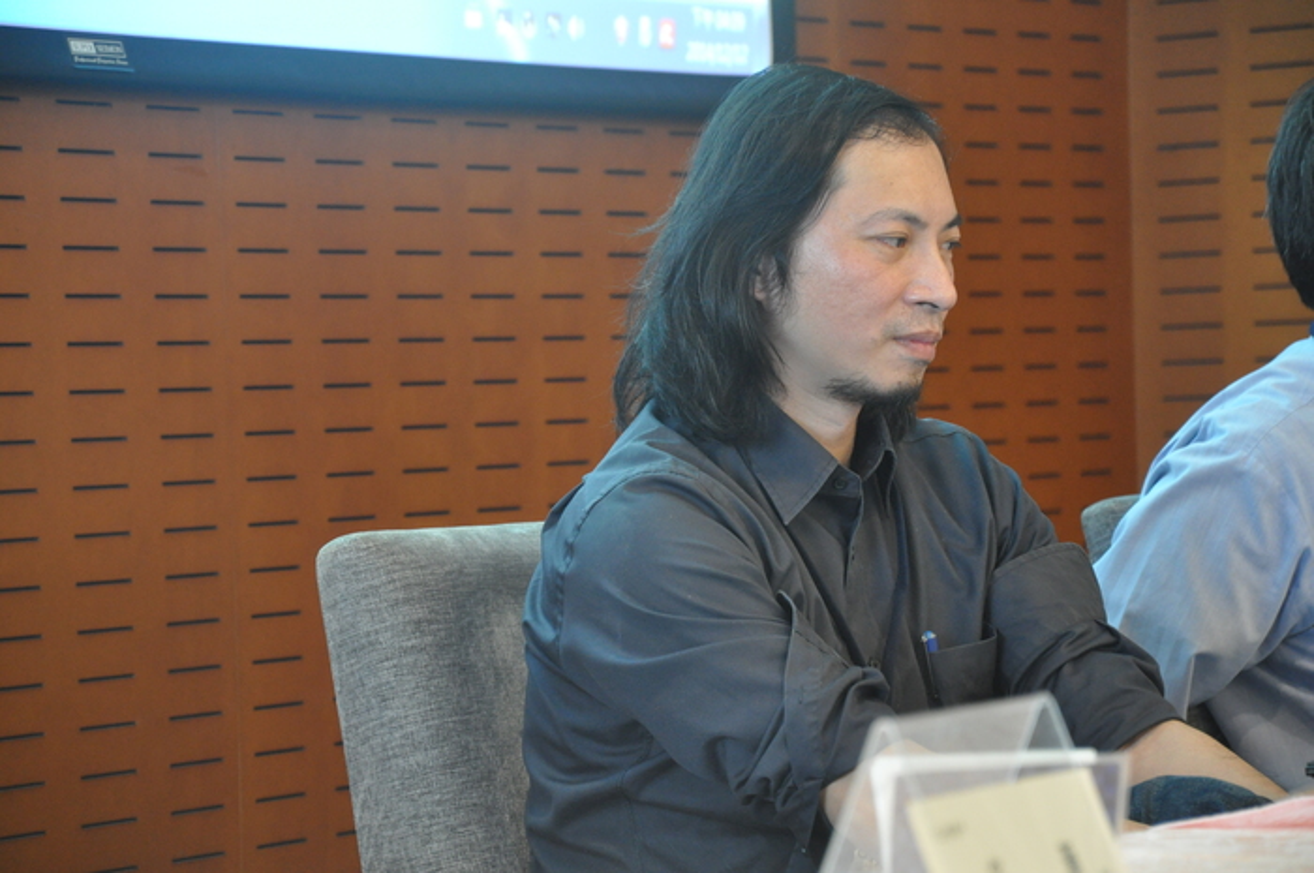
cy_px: 436
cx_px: 657
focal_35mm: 158
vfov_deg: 8.7
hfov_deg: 13.1
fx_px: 5742
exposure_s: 1/15
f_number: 5.6
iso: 1600
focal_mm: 105
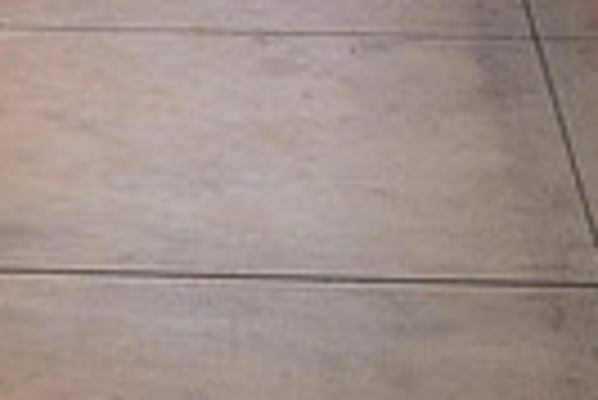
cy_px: -191
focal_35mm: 432
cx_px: -522
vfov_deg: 3.2
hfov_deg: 4.7
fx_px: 7184
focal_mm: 99
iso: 3200
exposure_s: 1/200
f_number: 4
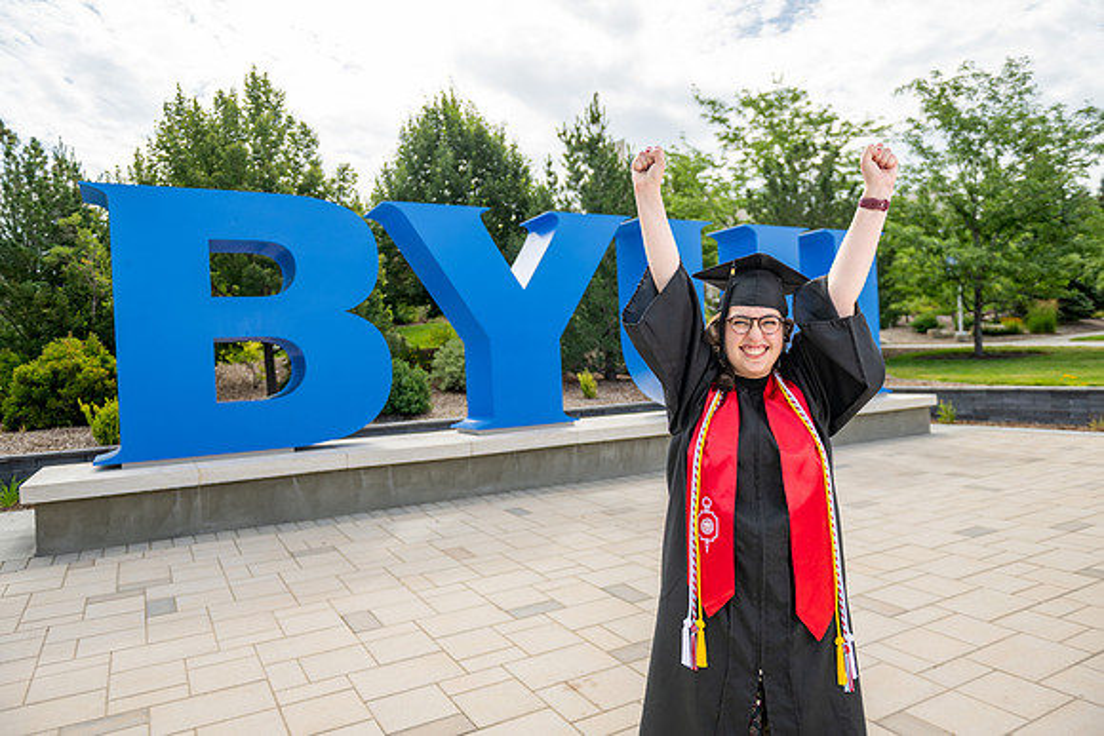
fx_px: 736
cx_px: 552
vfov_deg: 53.2
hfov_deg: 73.7
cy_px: 368
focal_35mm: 24
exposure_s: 1/1250
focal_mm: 24
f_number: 2.8
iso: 100
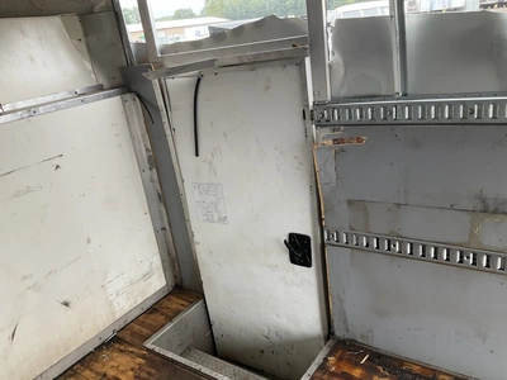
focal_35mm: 29
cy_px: 190
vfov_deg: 48.2
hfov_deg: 61.7
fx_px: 425
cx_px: 254
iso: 25
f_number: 1.8
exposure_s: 1/122
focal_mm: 3
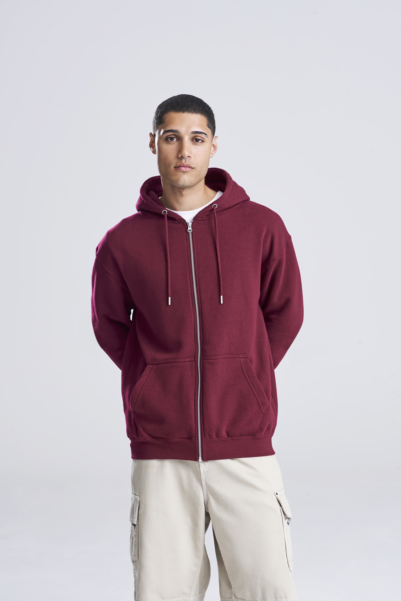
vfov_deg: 19.4
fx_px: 1753
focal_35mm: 105
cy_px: 300
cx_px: 200
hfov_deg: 13.1
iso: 400
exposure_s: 1/160
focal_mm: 105
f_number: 10
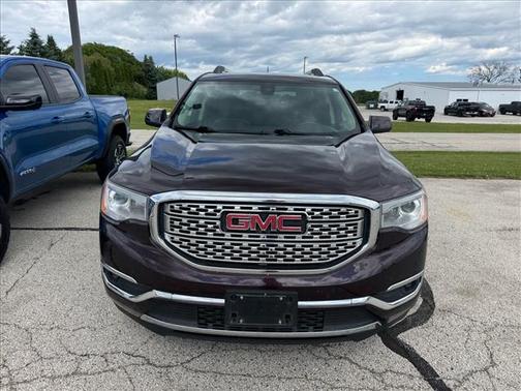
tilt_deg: -9.9
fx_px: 361
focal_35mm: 24
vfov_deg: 56.8
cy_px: 196
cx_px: 260
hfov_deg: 71.6
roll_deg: -2.2
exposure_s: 1/2833
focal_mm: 6.76
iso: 80
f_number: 1.78
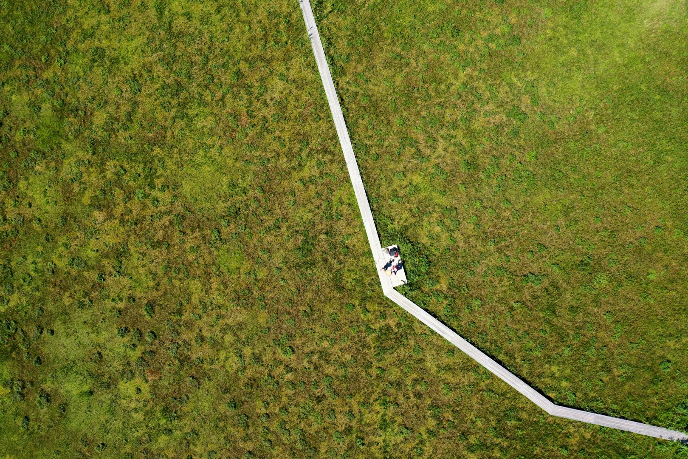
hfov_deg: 65.5
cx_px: 344
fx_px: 535
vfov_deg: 46.4
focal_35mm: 28
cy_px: 230
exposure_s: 1/400
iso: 100
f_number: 5.6
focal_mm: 10.26
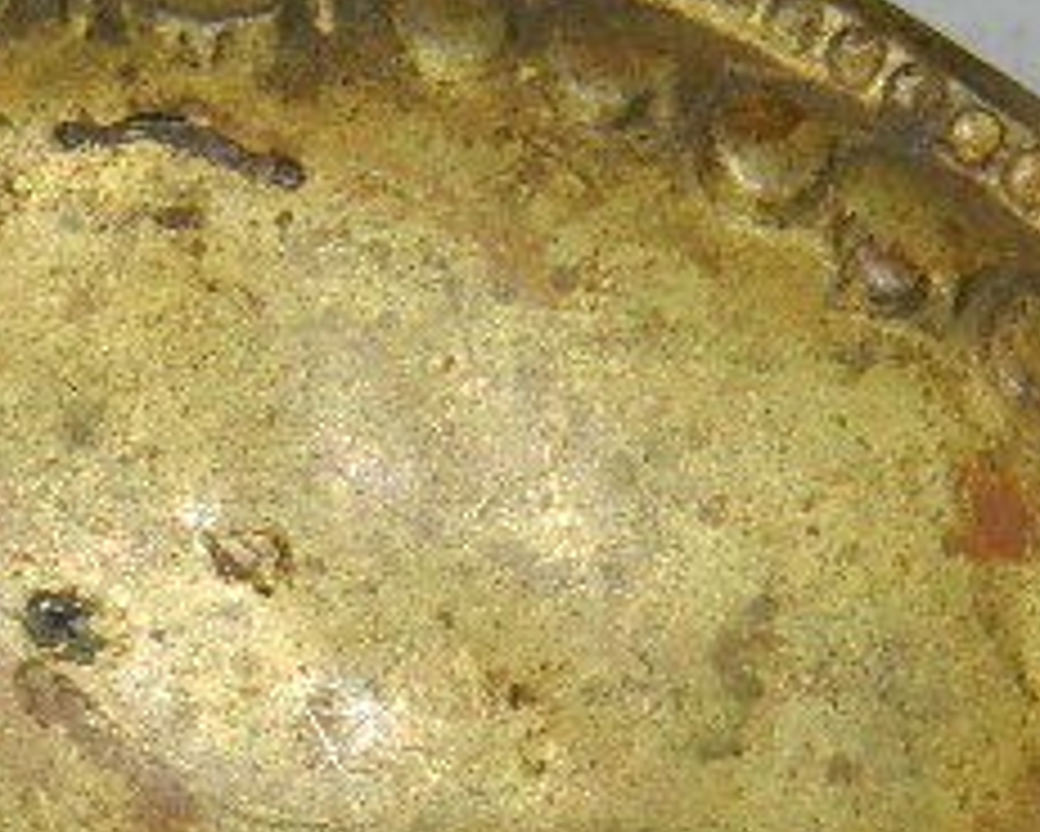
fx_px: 13703
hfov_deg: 4.3
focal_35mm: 445
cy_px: 598
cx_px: 225
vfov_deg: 3.5
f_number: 4.5
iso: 200
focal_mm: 18.6
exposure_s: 1/60
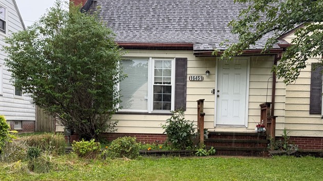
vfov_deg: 27.3
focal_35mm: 43
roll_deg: -1.1
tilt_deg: -3.2
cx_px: 172
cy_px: 136
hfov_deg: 47.3
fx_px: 368
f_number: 1.78
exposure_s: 1/175
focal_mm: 6.76
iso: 80
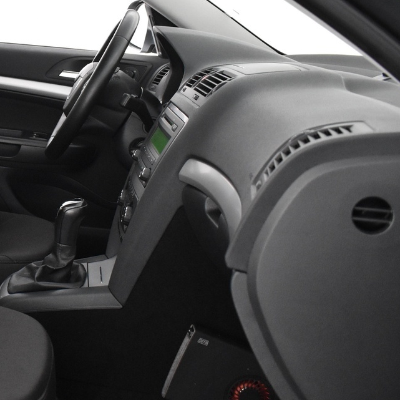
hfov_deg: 26.4
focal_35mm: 58
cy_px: 192
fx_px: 758
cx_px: -77
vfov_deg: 29.5
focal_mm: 18
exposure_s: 1/30
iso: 2500
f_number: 3.5
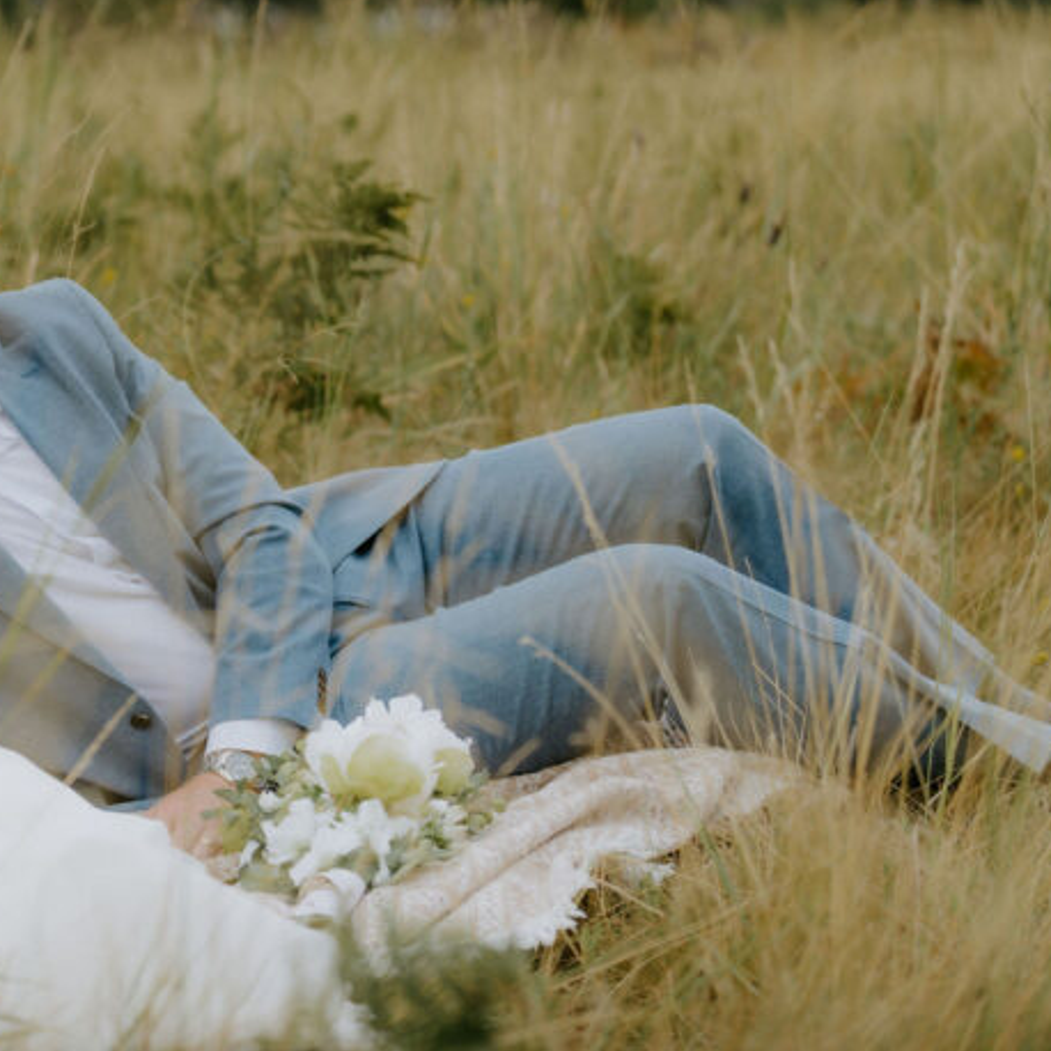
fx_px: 4569
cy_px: 550
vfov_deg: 13.1
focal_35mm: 133
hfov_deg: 13.0
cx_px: 2
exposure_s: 1/250
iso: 200
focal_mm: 70
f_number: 2.8
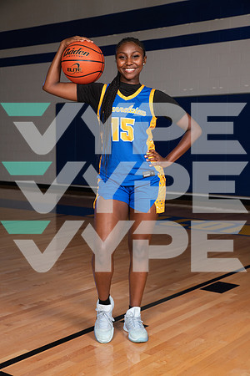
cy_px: 188
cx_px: 125
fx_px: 573
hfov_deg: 24.6
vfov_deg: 36.2
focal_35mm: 55
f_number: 7.1
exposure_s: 1/320
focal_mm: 55
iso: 500
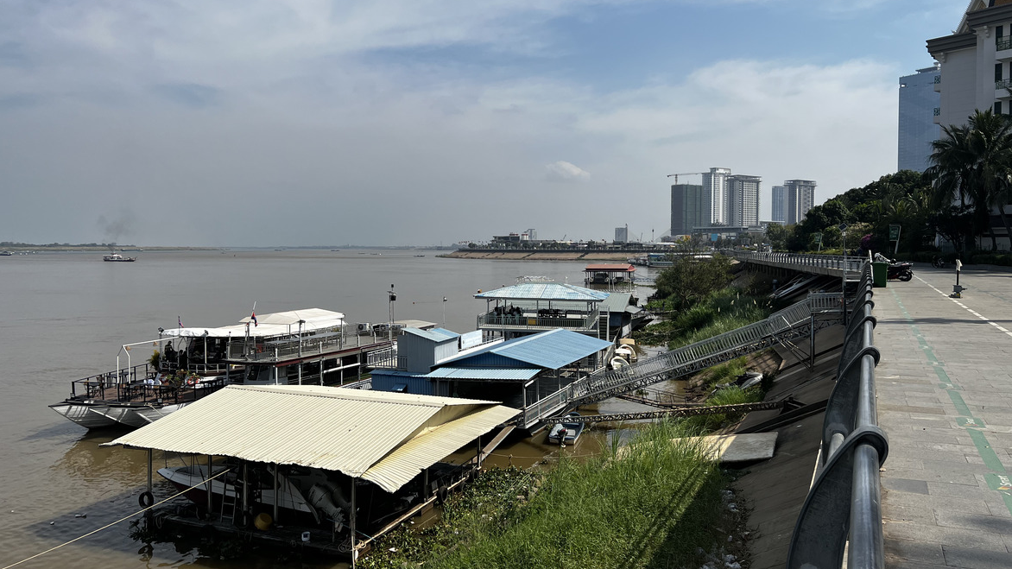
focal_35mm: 29
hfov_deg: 66.1
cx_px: 509
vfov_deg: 40.1
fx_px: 778
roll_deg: +0.5
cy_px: 265
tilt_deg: -0.9
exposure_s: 1/6993
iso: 50
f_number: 1.5
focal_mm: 5.7
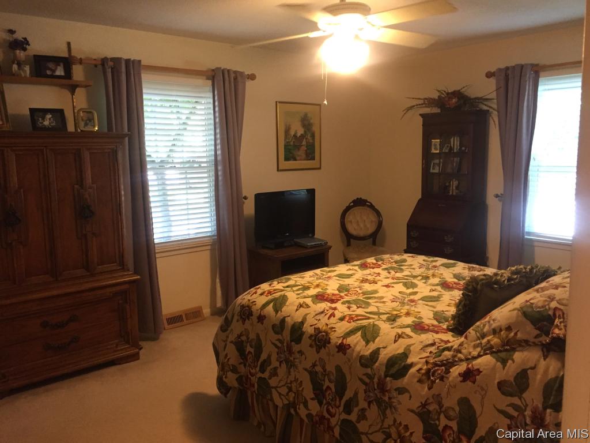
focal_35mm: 29
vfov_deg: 48.2
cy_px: 222
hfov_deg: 61.7
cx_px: 295
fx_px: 494
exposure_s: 1/30
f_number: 2.2
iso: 200
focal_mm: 4.15
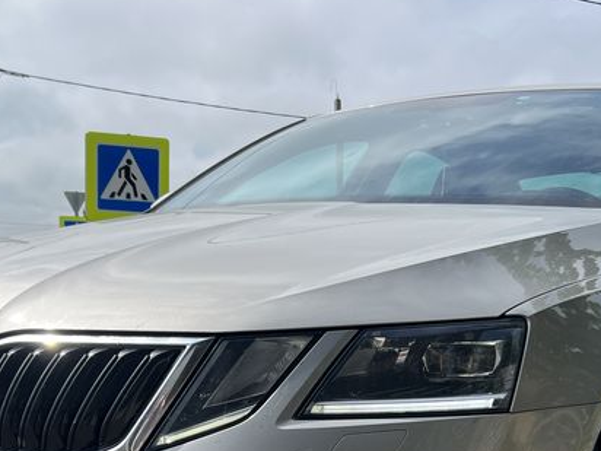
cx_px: 283
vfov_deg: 24.0
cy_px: 460
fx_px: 1007
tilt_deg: -10.4
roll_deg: -1.6
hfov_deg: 33.2
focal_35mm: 58
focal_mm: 5.7
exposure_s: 1/5076
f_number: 1.5
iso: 50
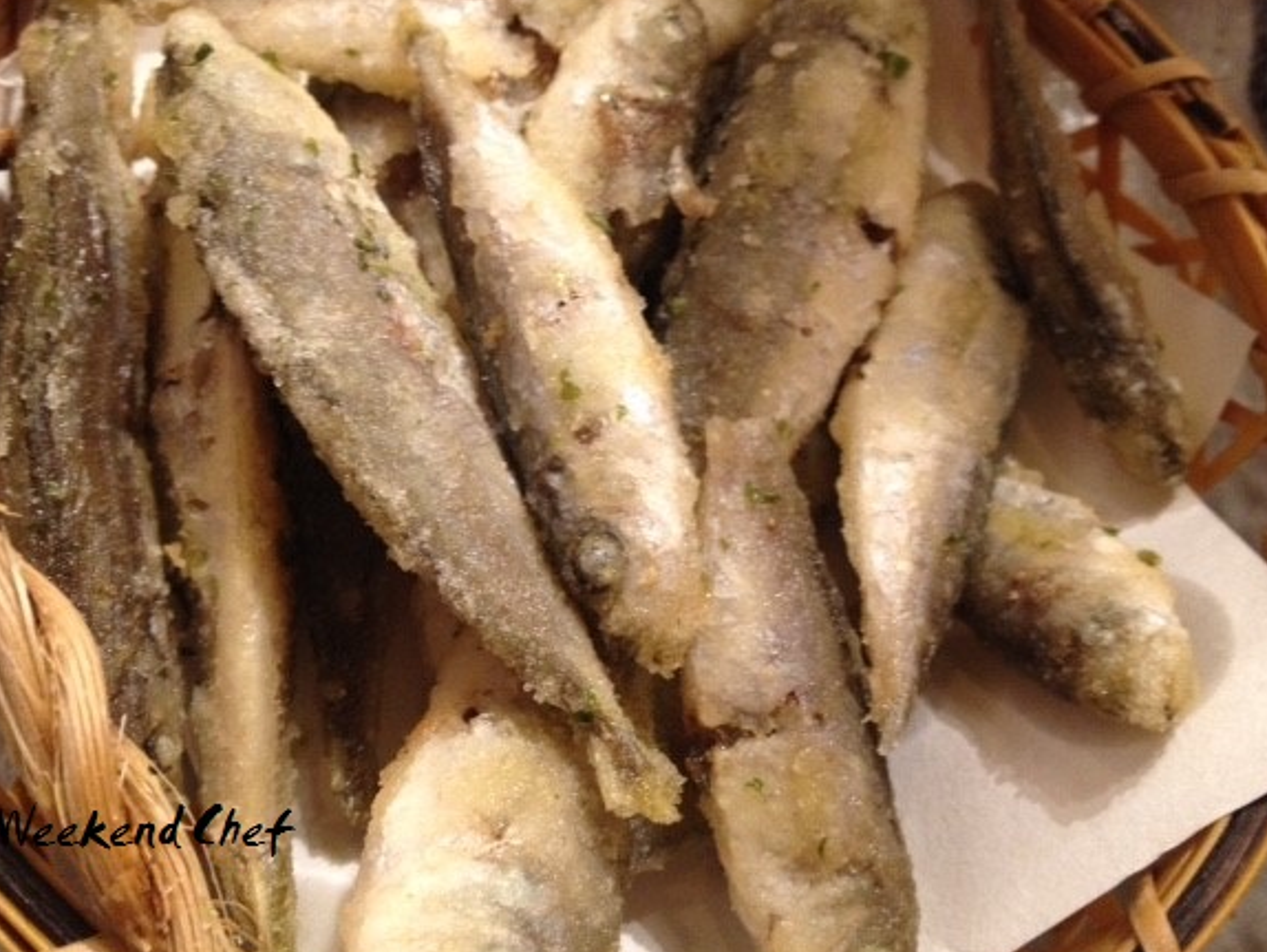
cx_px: 649
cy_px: 448
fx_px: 1428
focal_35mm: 39
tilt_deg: -63.8
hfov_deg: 47.8
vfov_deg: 36.8
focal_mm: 4.28
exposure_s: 1/20
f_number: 2.4
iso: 200
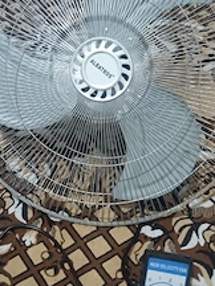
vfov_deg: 38.2
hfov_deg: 29.1
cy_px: 148
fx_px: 414
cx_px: 113
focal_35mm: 50
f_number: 1.9
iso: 3061
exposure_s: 1/20
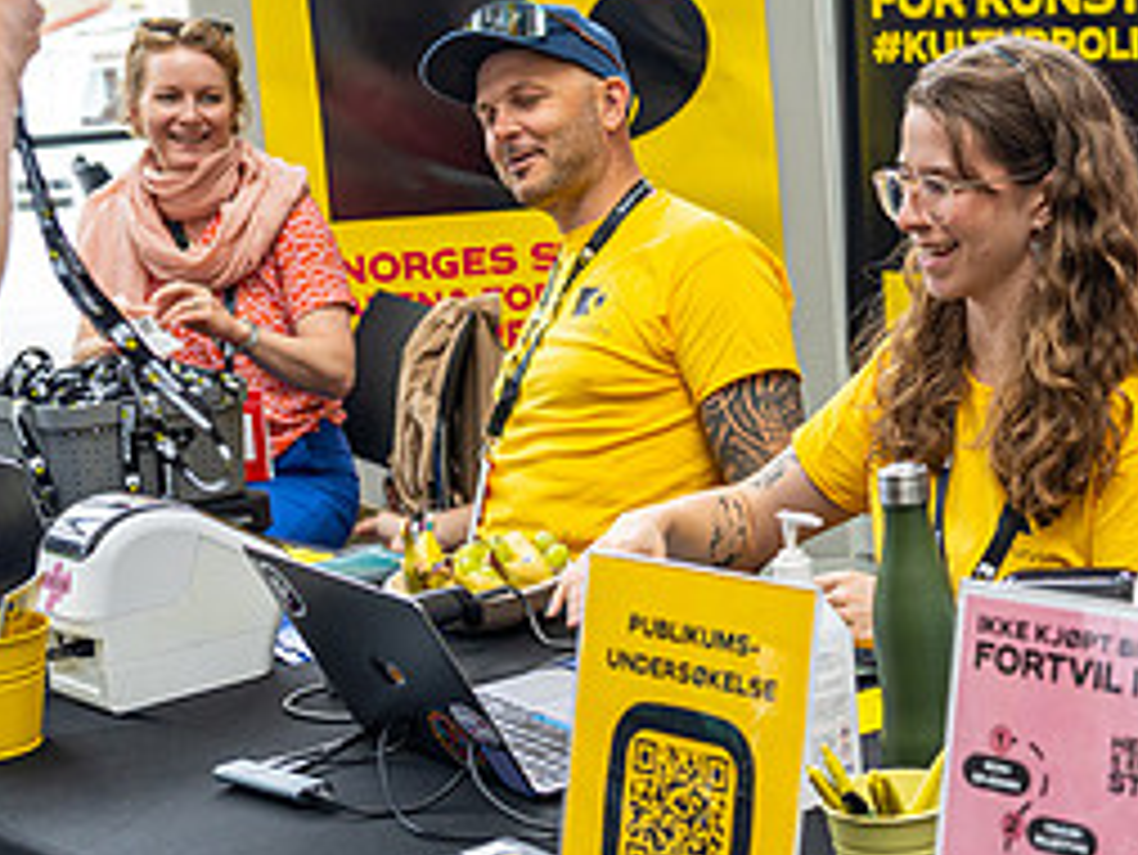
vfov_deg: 18.9
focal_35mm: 78
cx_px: 923
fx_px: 2565
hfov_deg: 24.6
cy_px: 376
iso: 320
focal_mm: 26
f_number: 2.8
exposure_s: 1/200
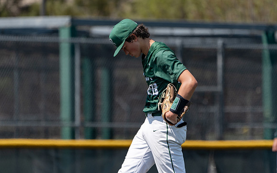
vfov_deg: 2.0
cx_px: 149
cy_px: 86
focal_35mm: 669
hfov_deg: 3.1
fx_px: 5049
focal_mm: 560
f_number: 8
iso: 640
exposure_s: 1/2500
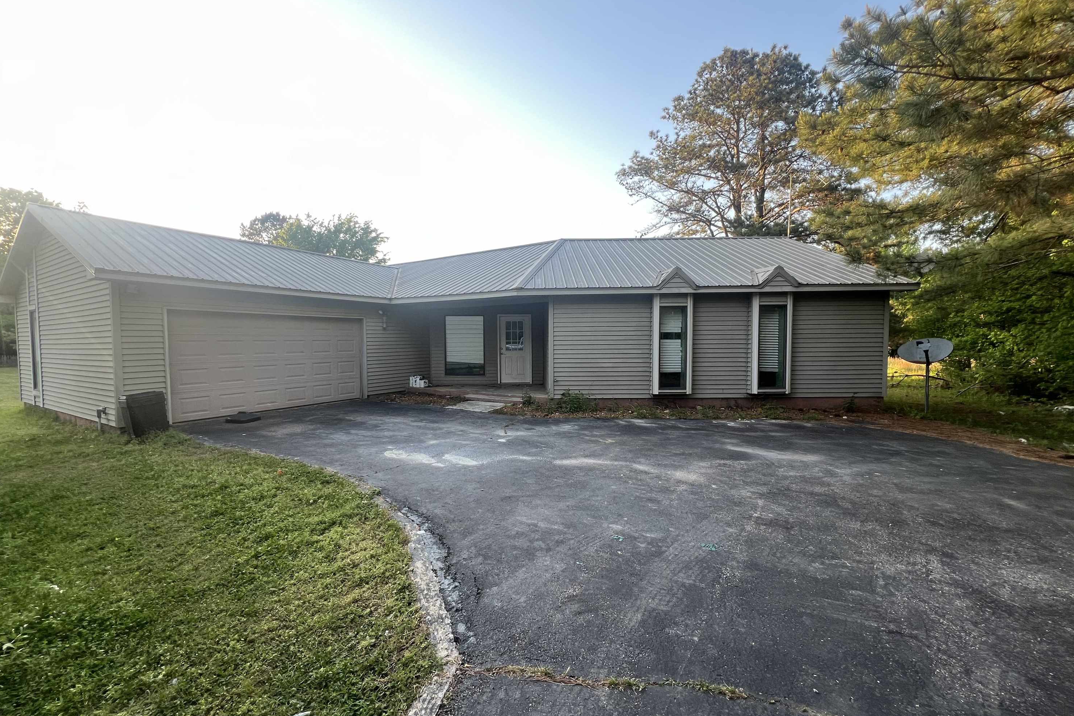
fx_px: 418
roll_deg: +0.9
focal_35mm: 14
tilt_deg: -3.1
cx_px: 519
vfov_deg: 81.2
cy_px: 361
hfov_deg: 104.2
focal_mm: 1.57
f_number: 1.8
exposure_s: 1/99
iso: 64
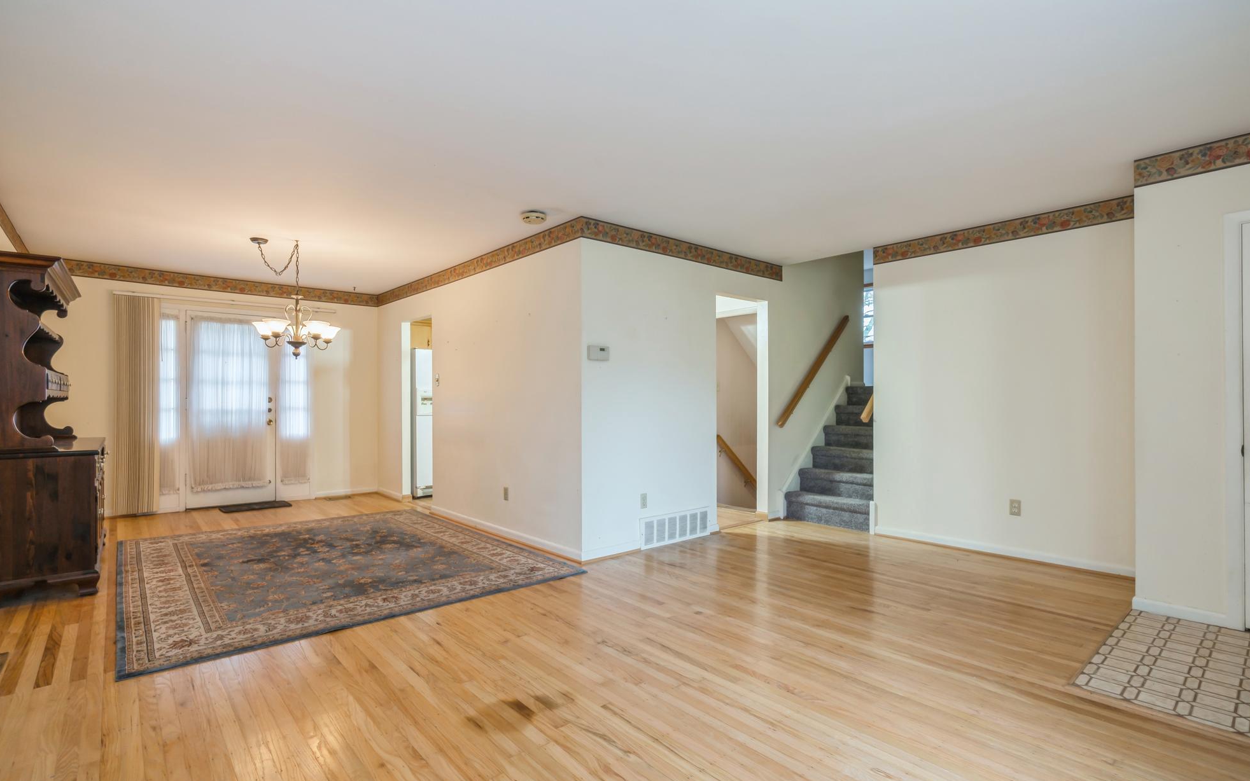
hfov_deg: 94.4
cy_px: 398
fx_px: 579
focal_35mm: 17
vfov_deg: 68.0
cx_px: 617
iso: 200
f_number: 11
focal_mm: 16
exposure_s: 1.3
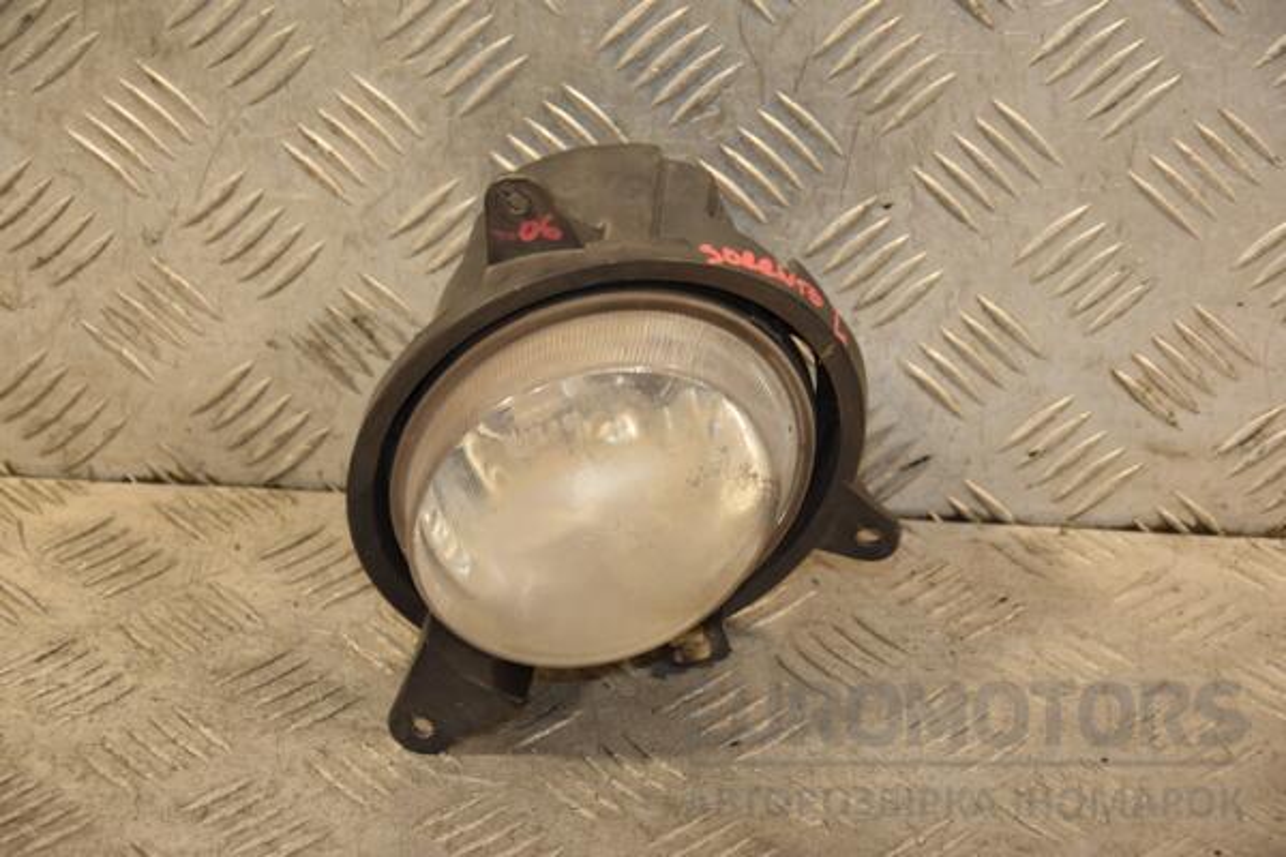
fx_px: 4018
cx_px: 643
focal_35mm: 112
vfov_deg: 12.2
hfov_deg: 18.2
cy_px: 428
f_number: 5.3
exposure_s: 1/125
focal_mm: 75
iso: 800
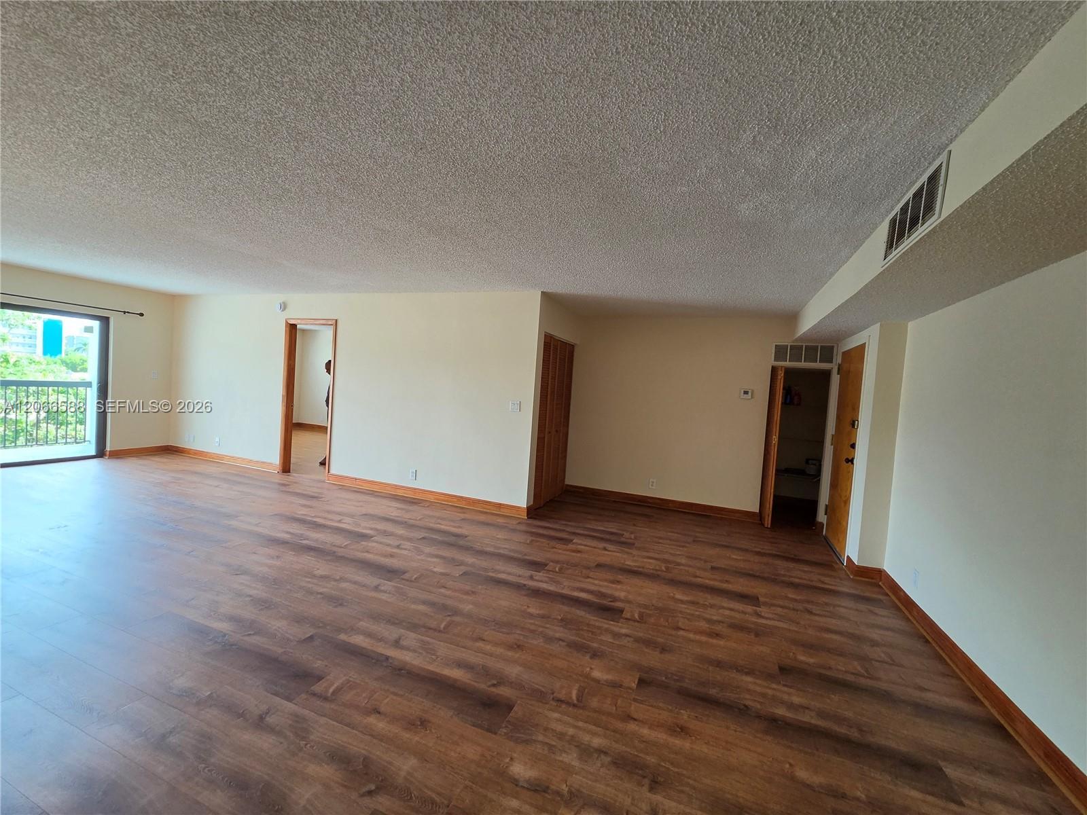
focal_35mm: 13
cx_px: 544
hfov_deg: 106.2
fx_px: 408
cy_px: 408
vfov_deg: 89.9
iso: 250
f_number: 2.2
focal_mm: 2.2
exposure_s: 1/120
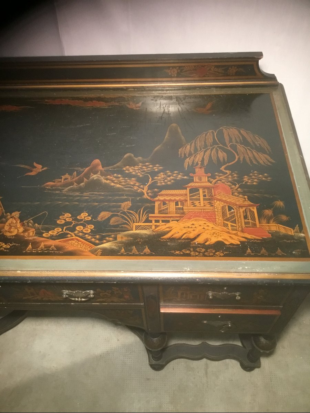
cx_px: 155
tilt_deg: -52.0
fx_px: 370
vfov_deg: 58.4
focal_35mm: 31
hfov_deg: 45.4
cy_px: 206
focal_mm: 3.3
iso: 160
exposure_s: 1/33
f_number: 2.4
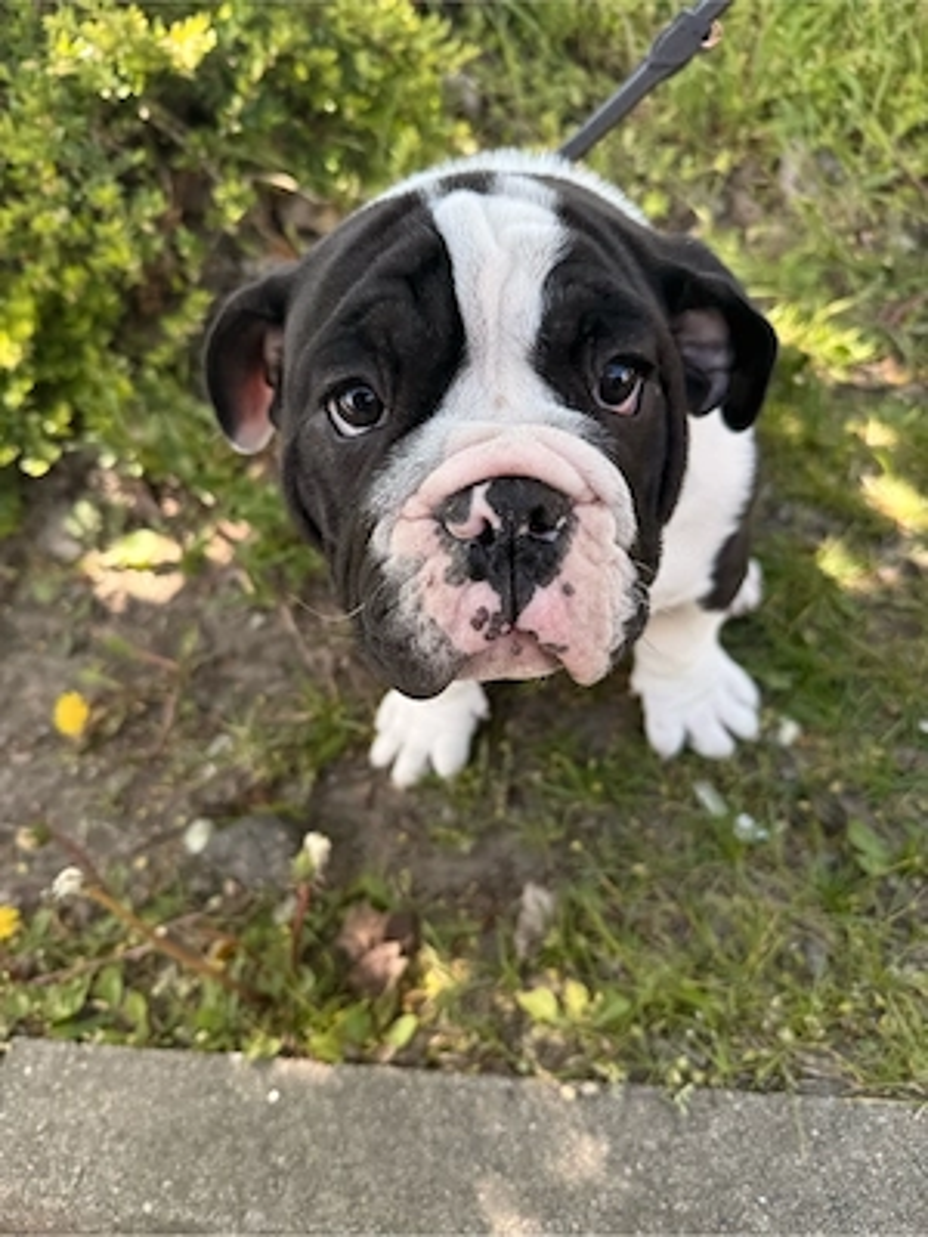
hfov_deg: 56.8
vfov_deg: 71.6
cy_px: 618
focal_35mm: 24
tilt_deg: -49.1
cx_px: 464
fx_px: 858
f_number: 1.78
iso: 80
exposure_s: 1/374
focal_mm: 6.76
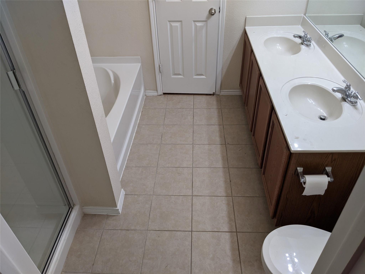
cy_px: 137
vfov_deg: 51.4
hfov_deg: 65.3
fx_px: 285
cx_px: 182
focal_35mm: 27
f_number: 1.8
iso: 82
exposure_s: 1/59.9
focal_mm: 4.44
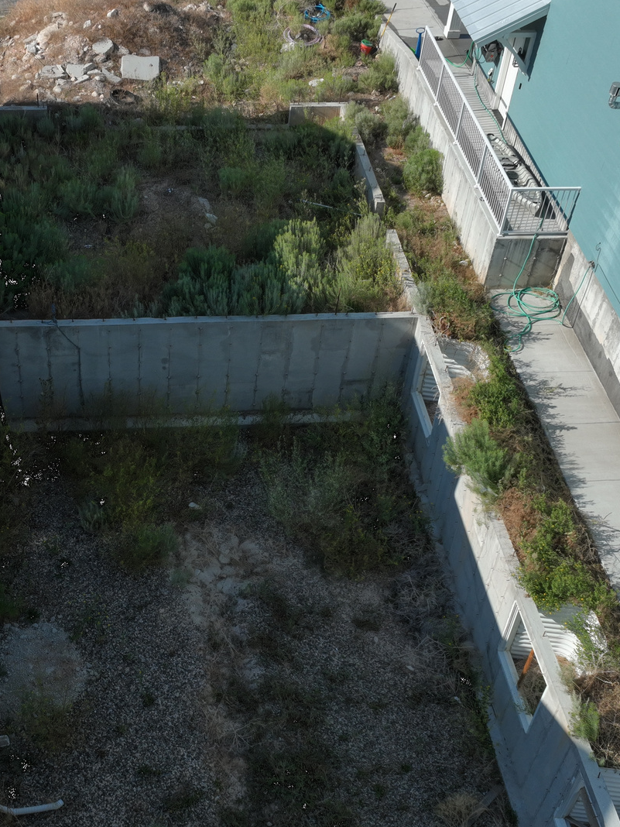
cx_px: 163
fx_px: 1099
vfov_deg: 40.8
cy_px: 534
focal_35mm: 46
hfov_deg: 31.0
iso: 200
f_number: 2.8
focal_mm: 12.29
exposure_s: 1/1600
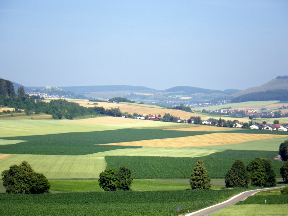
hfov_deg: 11.3
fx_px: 1456
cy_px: 108
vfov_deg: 8.5
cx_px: 144
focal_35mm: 175
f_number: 4.7
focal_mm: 31.2
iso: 64
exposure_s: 1/400
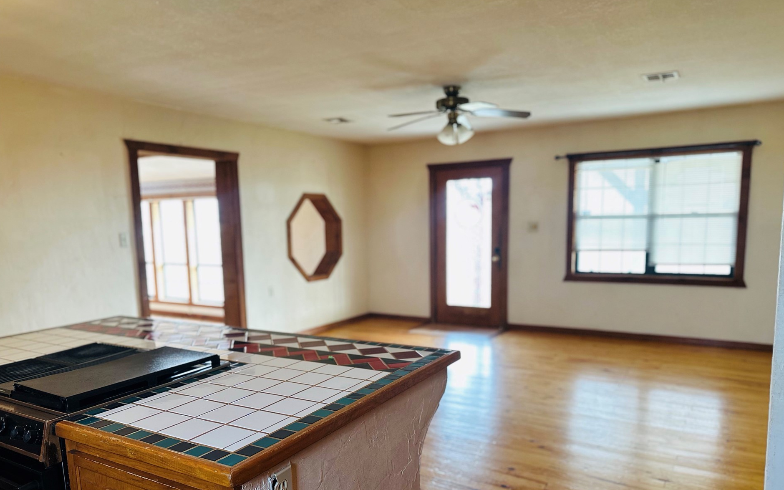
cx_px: 399
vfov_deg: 47.3
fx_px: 555
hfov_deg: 70.4
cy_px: 295
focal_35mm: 26
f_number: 1.78
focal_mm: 6.86
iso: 250
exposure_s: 1/60
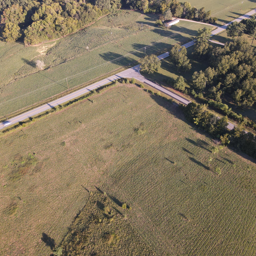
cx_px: 138
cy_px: 130
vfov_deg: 55.6
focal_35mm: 29
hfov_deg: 55.6
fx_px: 243
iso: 270
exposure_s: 1/15
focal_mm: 4.5
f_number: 2.8
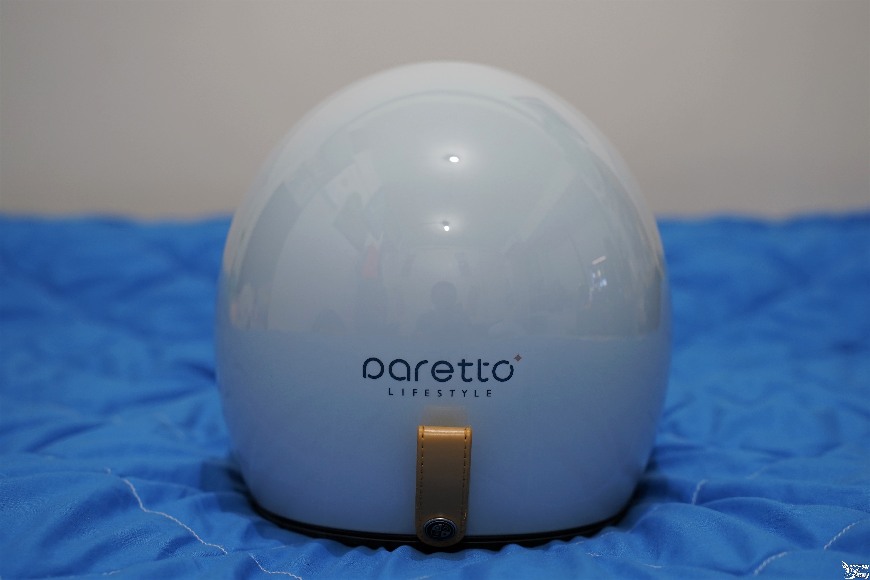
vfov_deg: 27.5
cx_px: 435
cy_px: 290
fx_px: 1184
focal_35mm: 49
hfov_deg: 40.3
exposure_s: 1/20
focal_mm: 49
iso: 500
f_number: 3.5
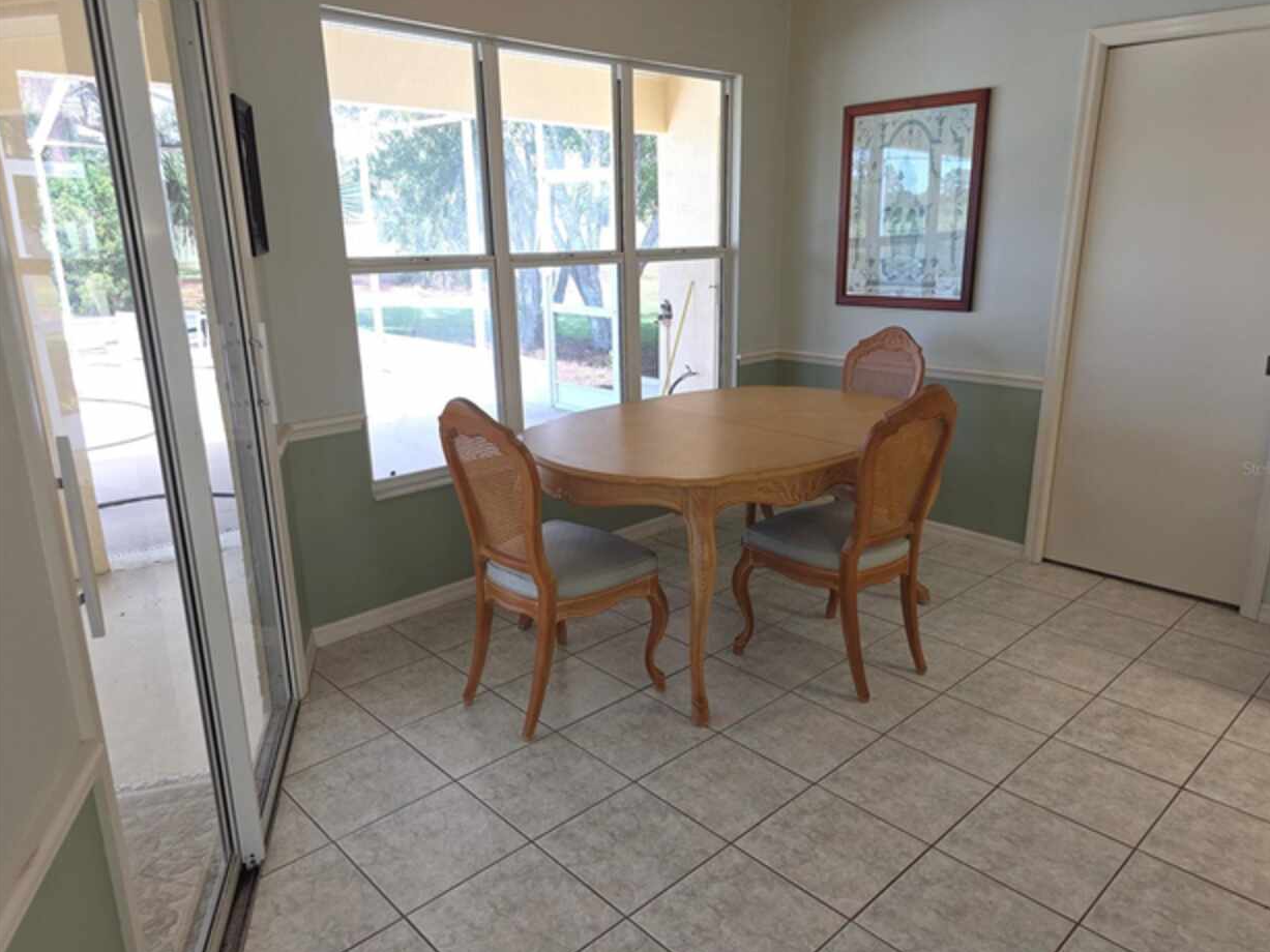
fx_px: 880
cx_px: 658
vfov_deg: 56.8
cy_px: 468
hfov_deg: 71.6
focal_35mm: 24
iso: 50
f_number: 1.7
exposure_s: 1/60
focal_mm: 6.3
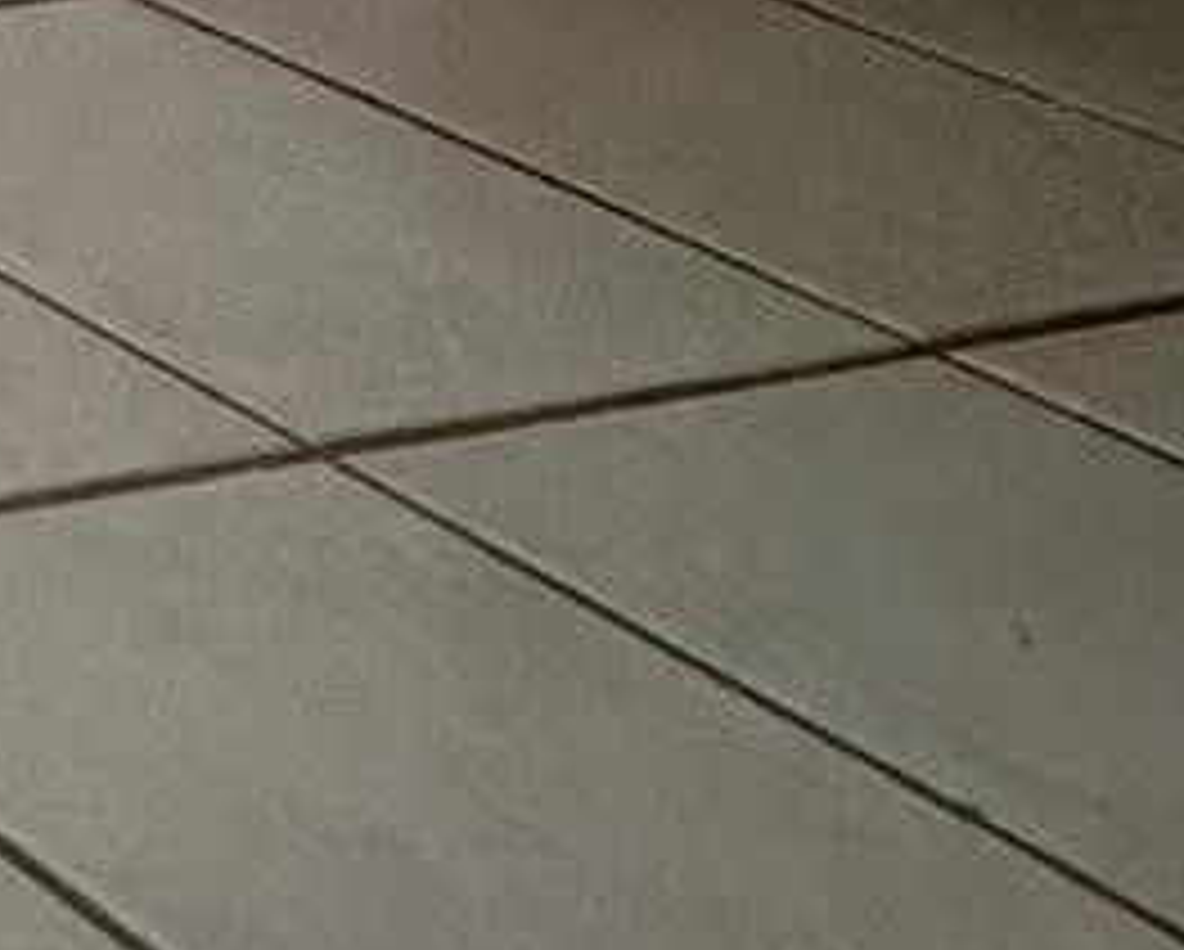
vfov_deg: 13.6
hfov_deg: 11.5
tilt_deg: -1.9
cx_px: -2377
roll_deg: +0.3
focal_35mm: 83
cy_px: -1301
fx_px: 2912
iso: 40
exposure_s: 1/279
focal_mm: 2.22
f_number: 2.2
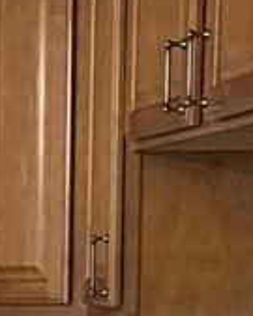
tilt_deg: -9.9
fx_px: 1686
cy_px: 574
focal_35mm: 180
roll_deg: +1.7
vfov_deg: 10.1
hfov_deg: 8.2
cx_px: -216
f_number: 1.6
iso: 500
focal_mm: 5.1
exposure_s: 1/60
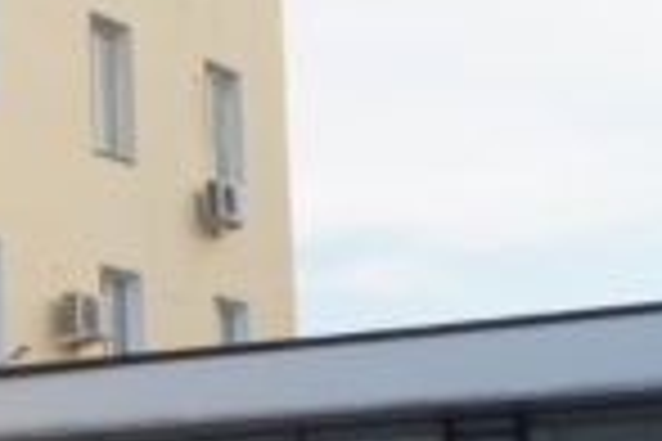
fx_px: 2611
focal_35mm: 142
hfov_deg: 12.6
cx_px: -680
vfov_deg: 9.6
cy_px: 418
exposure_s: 1/125
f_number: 8
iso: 100
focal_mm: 18
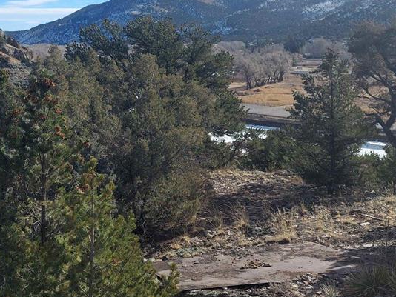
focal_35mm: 46
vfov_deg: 31.0
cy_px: 71
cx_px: 124
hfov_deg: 40.6
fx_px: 526
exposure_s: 1/1877
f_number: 1.8
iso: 40
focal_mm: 5.23
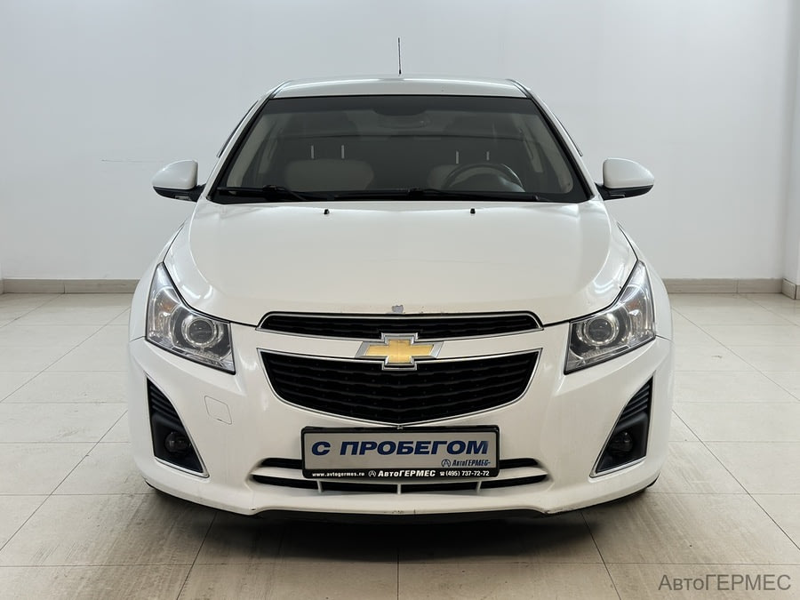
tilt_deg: -9.3
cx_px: 400
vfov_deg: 30.3
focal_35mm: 48
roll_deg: +0.1
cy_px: 300
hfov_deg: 39.7
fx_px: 1109
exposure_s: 1/100
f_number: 1.78
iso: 64
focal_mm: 6.86
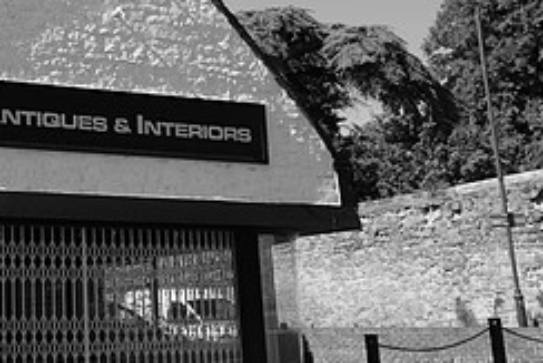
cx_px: -33
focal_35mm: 57
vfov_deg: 23.7
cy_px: 128
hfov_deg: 31.6
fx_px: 860
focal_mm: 15.9
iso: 200
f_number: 9
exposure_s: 1/240
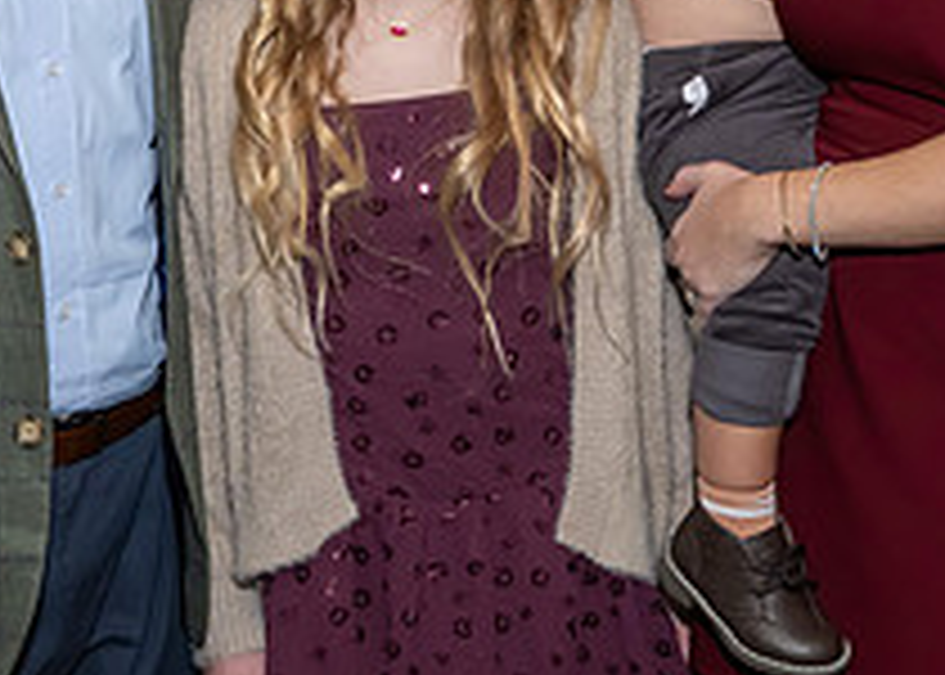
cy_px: -89
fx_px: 2711
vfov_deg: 13.9
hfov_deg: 19.8
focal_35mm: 101
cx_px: 408
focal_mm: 20
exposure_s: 1/250
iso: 640
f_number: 8
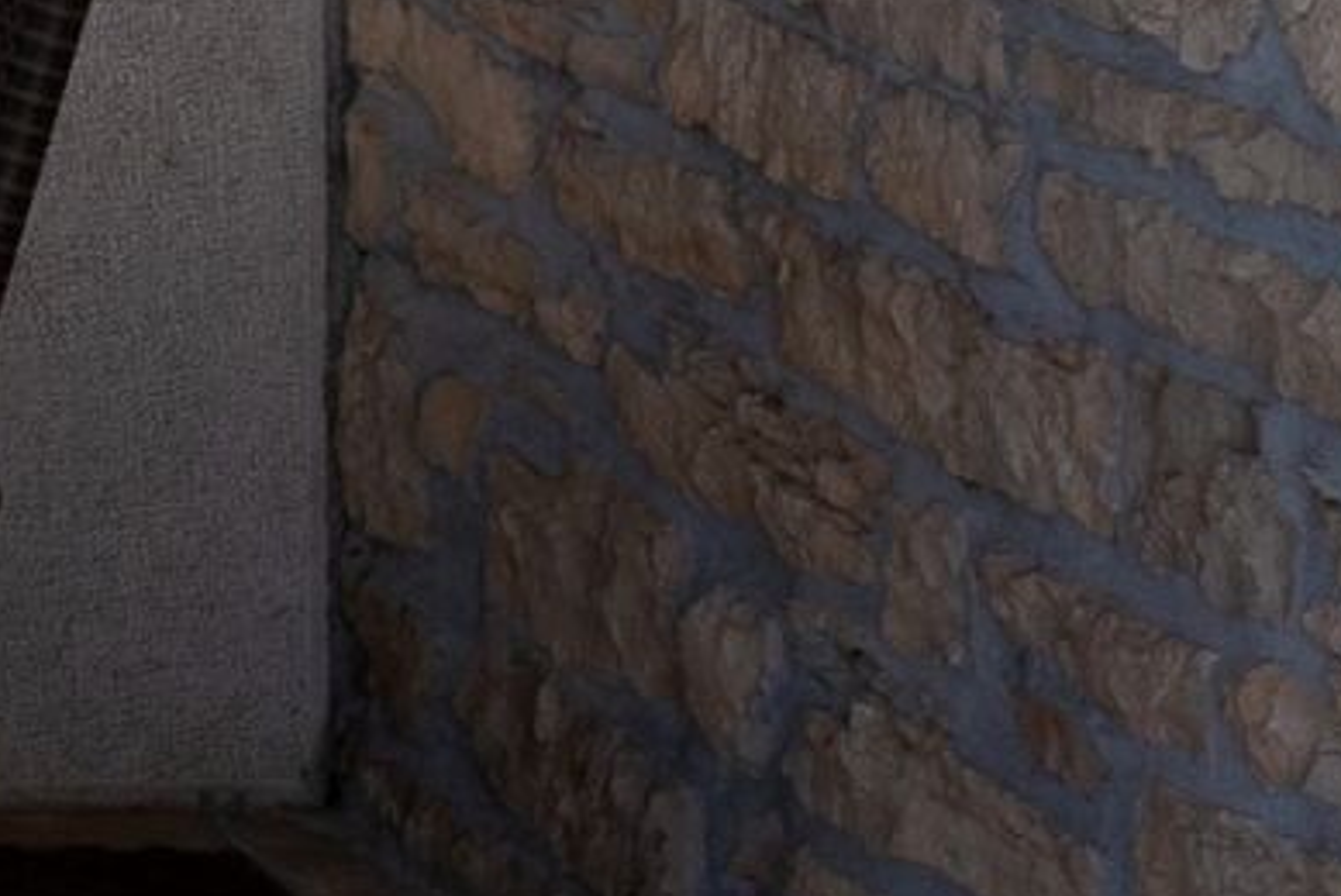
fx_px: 5629
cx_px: -2444
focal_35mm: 151
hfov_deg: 10.4
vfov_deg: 8.7
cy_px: -774
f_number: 8
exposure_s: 1/125
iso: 320
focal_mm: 21
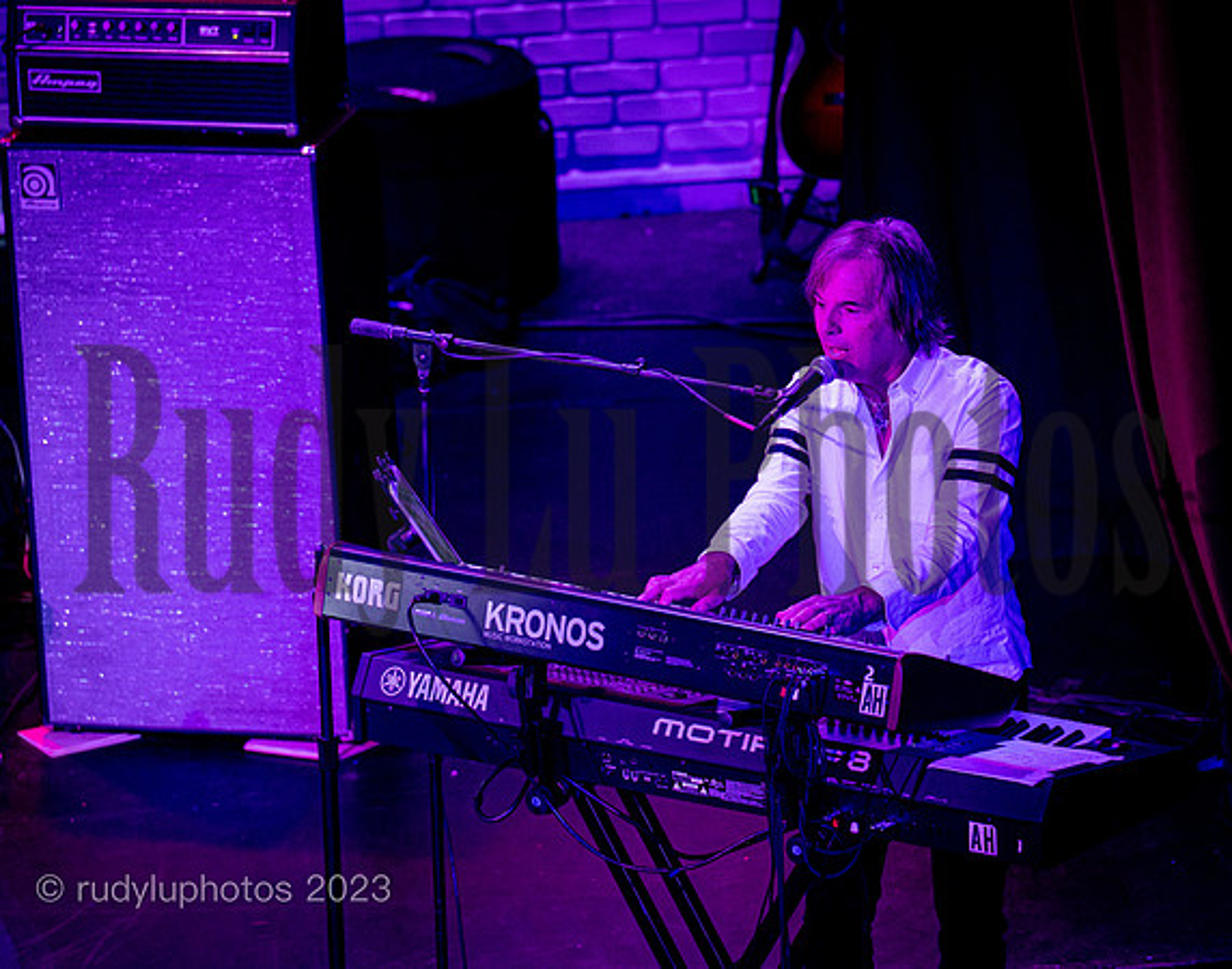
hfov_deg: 7.7
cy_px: 420
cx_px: 662
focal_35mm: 253
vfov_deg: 6.1
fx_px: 9163
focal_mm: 200
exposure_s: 1/250
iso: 3200
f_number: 4
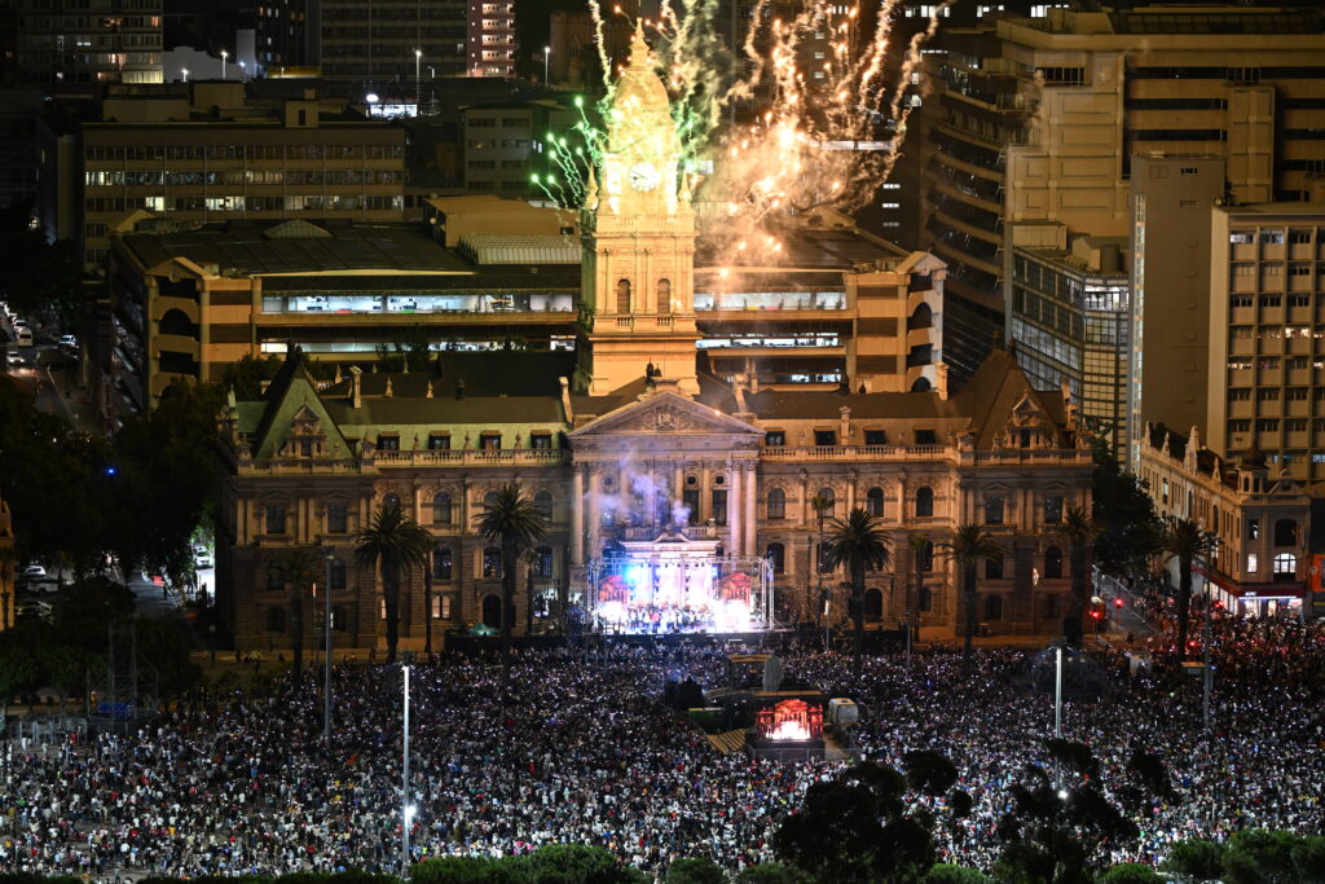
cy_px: 442
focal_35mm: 165
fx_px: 6073
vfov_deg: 8.3
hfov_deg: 12.5
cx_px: 662
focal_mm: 165
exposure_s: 1/25
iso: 1600
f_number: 2.8
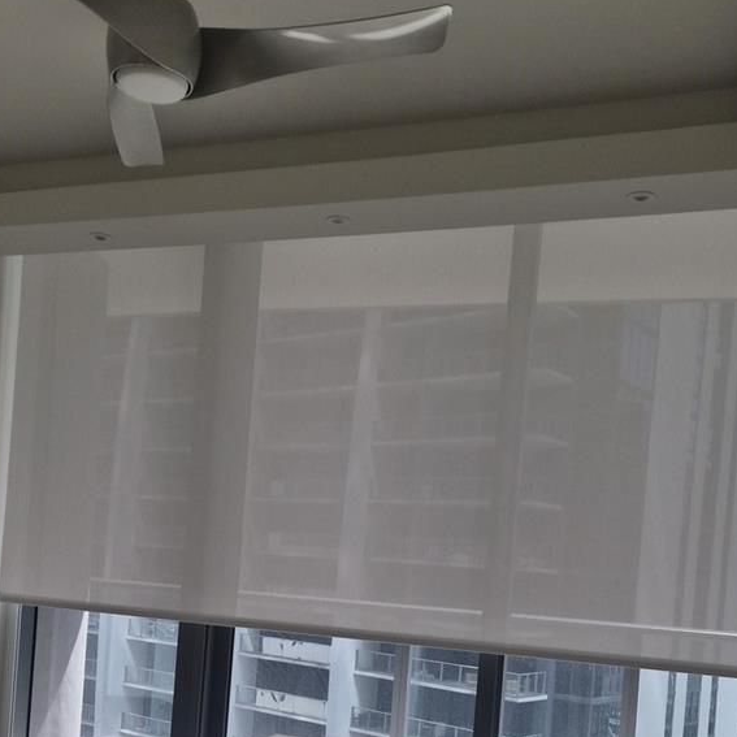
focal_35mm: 43
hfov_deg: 39.1
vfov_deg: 37.9
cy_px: 577
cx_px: 321
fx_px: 1036
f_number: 1.8
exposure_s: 1/984
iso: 80
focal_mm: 5.4
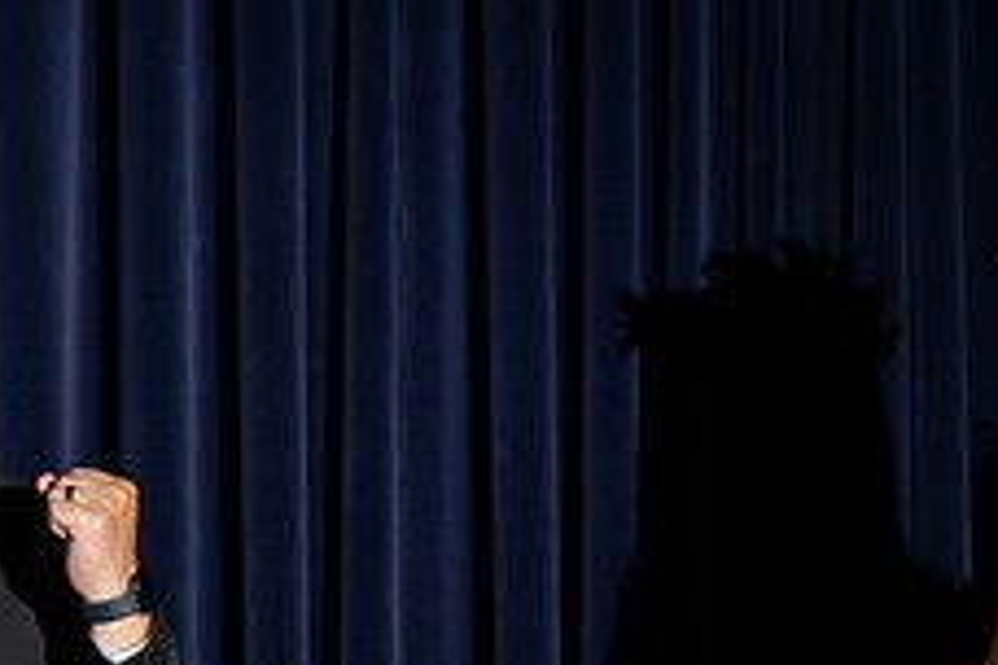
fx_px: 10589
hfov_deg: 5.4
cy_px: 772
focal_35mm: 382
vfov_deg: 3.6
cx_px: -96
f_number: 5
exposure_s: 1/200
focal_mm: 150
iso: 2500
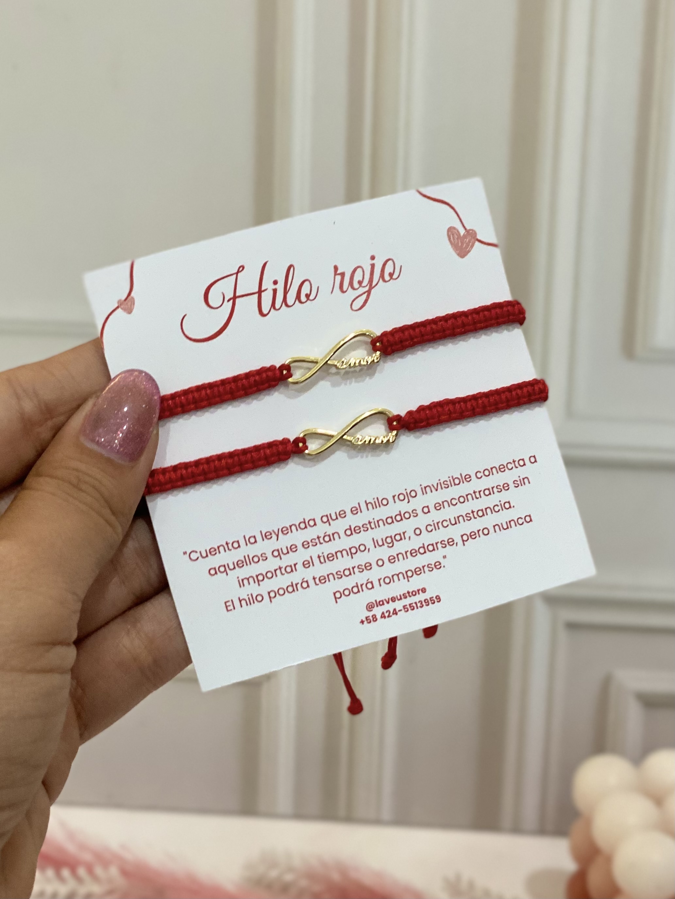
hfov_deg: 28.0
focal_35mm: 52
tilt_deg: -22.5
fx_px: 1352
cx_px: 338
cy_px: 450
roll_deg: -1.7
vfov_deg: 36.8
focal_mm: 6
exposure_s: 1/60
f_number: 2
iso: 125
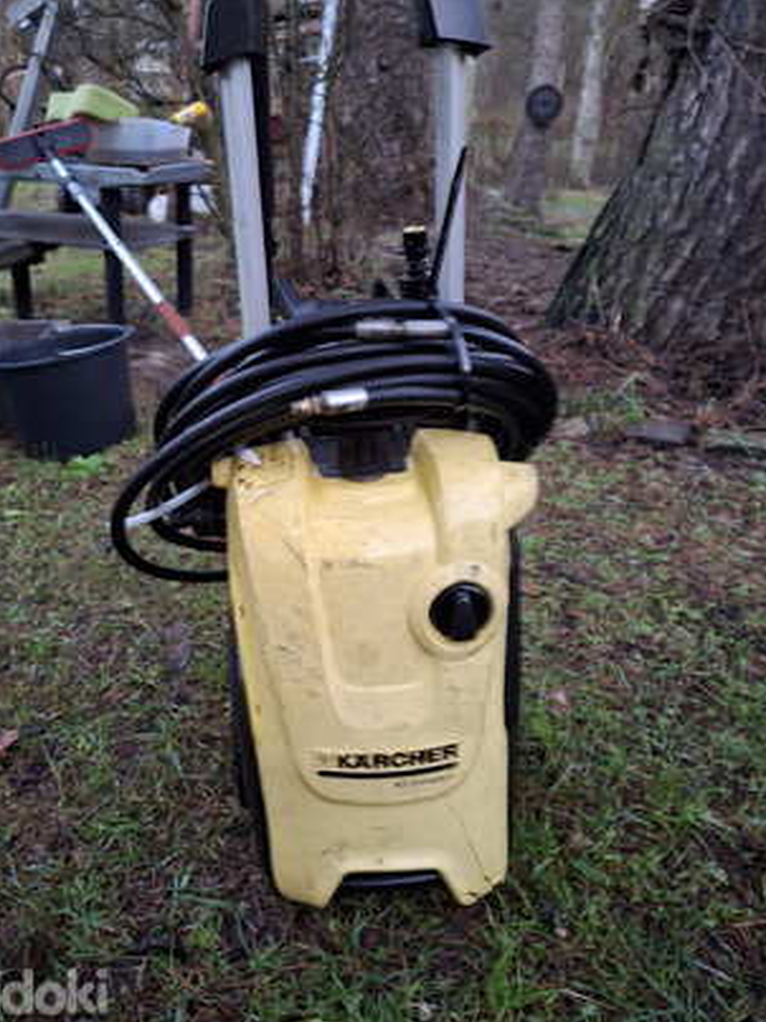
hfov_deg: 45.3
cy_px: 446
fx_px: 915
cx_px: 331
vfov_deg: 58.2
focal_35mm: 31
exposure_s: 1/25
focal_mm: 4.69
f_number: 1.8
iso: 500
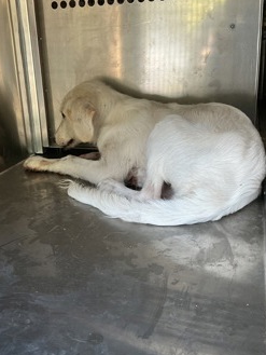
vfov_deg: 50.0
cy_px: 156
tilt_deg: -16.9
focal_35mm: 37
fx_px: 379
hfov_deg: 38.6
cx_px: 118
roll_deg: +1.6
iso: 100
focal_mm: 3
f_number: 1.8
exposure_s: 1/60
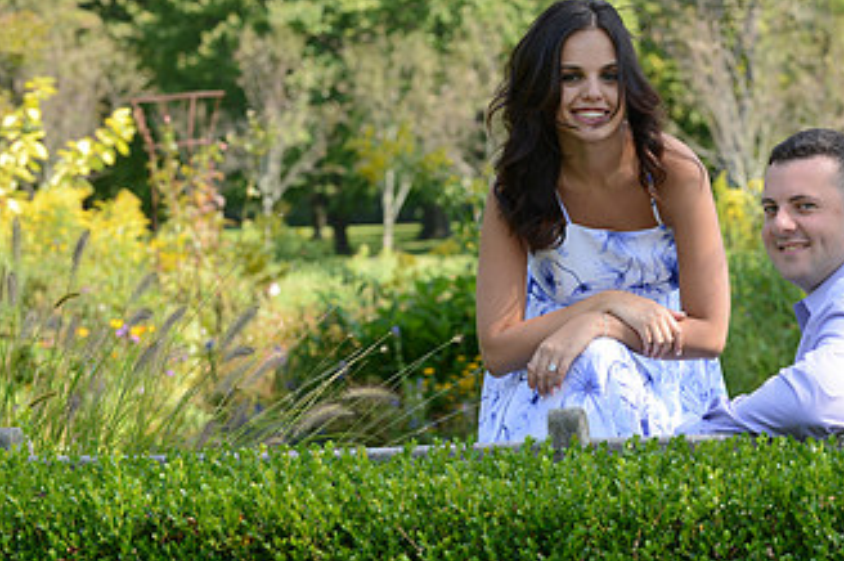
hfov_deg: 11.0
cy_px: 279
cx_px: 738
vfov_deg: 7.4
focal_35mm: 186
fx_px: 4356
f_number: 8
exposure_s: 1/200
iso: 320
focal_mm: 105
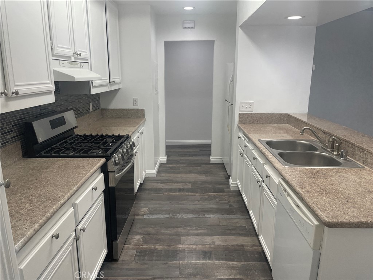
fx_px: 280
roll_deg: -0.2
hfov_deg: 67.3
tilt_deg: -13.4
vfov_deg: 53.1
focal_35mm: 26
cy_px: 140
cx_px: 186
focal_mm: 4.2
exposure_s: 1/120
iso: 64
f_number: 1.6
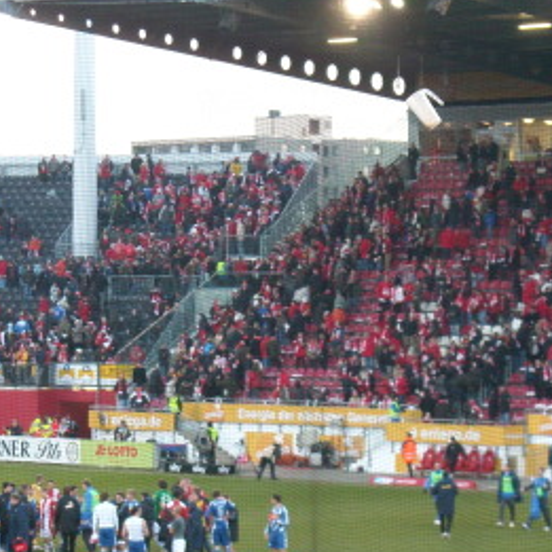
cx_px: 167
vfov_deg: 9.8
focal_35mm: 178
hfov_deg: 9.8
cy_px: 384
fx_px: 3211
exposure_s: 1/60
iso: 336
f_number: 4.7
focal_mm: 17.1
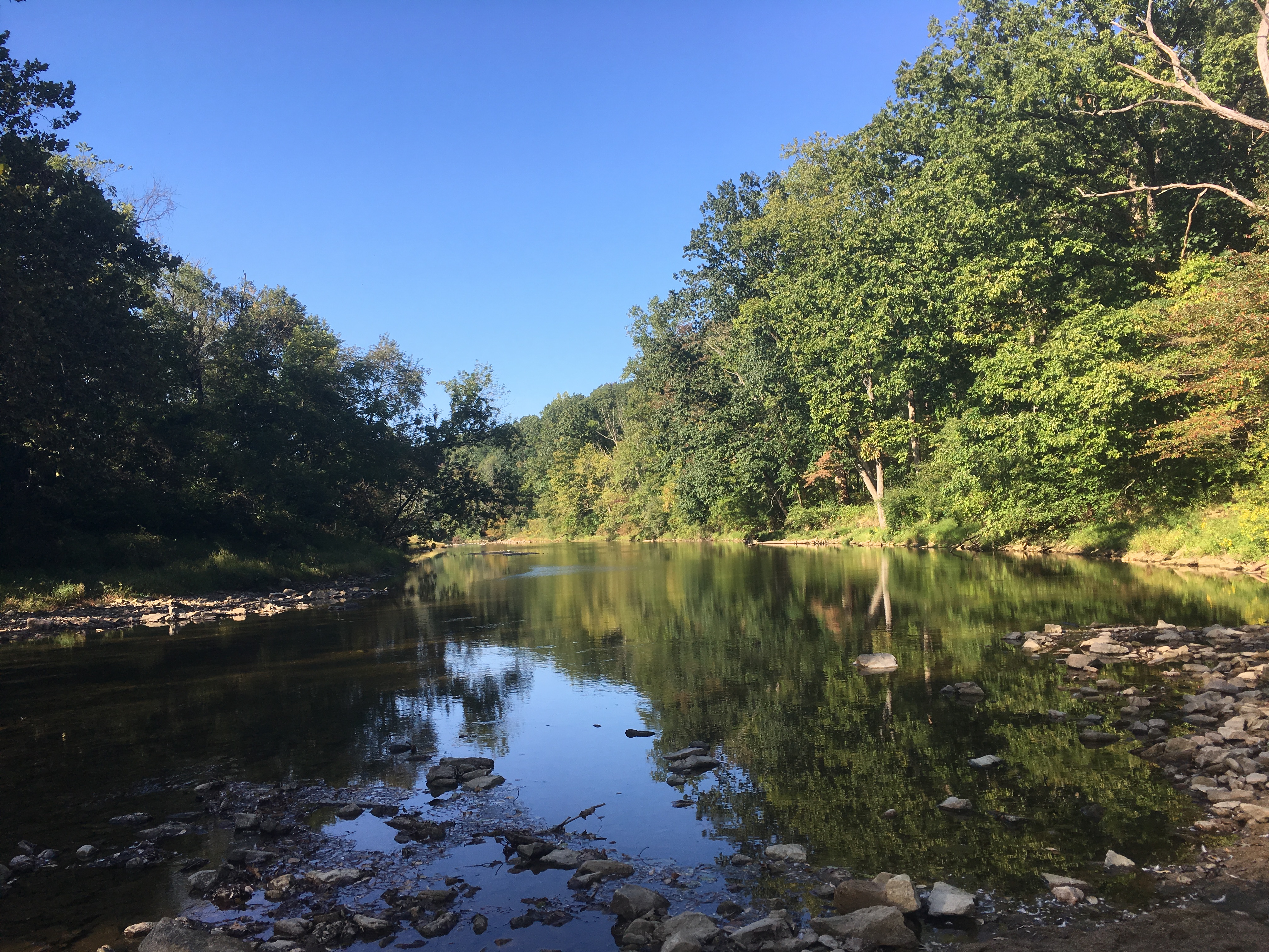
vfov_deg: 48.2
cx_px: 634
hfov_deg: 61.7
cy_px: 476
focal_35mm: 29
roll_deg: +3.2
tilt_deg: +1.4
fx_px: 1063
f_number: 2.2
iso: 25
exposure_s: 1/801
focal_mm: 4.15
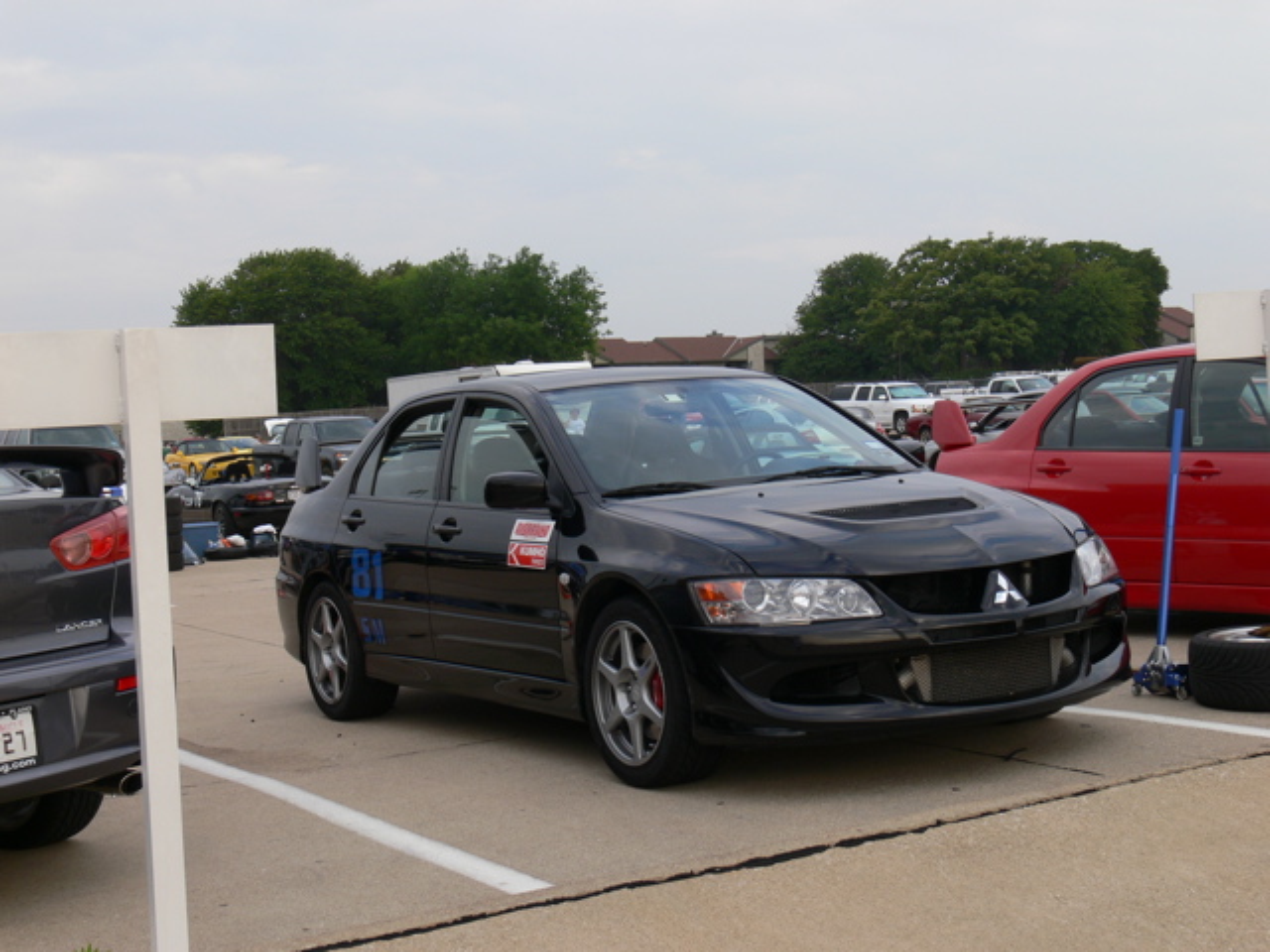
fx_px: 1908
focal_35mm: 52
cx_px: 635
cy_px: 476
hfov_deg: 36.8
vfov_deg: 28.0
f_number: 5.6
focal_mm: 11
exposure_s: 1/100
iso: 80
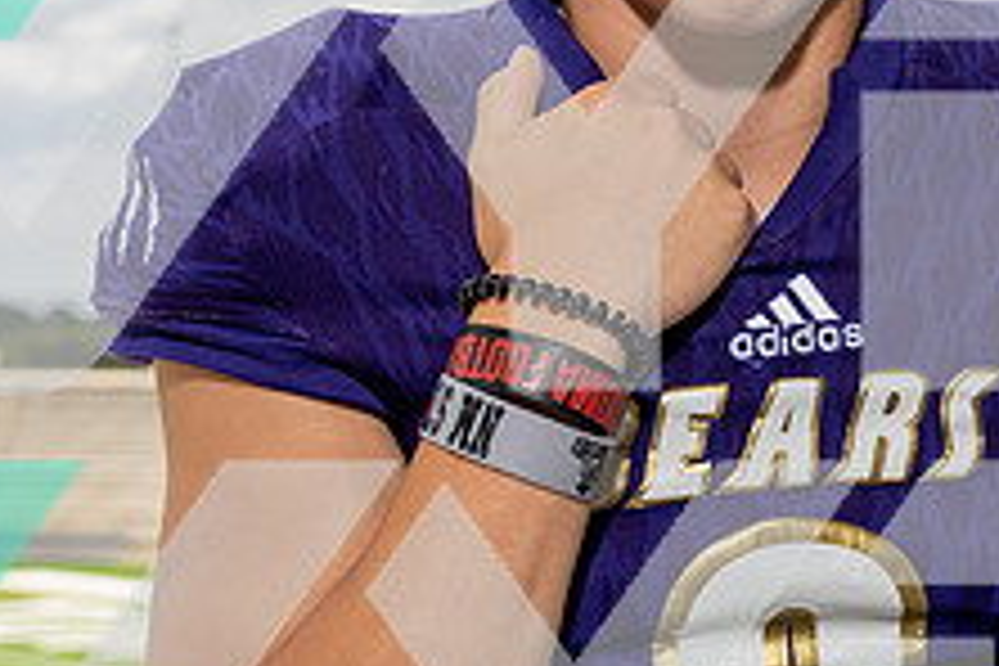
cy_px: 155
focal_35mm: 128
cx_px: 774
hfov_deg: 15.9
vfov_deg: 10.7
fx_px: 3552
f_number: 6.3
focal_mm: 49
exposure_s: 1/250
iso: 100
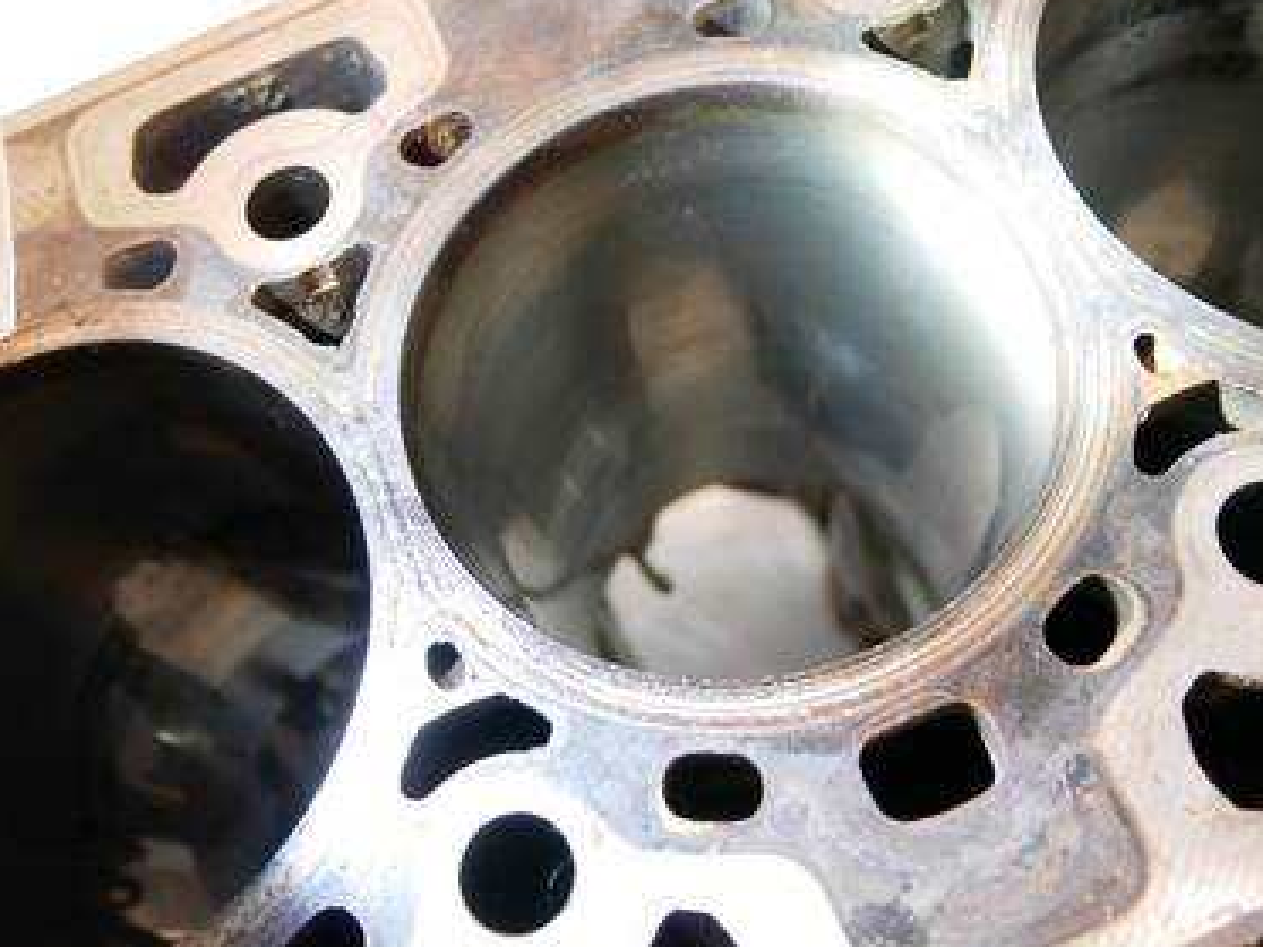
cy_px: 472
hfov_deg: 58.3
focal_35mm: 31
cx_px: 642
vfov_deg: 45.4
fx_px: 1131
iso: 1250
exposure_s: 1/60
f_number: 3.5
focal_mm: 12
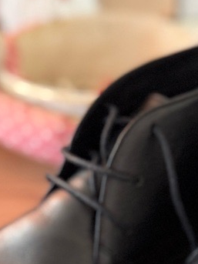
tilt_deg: -42.4
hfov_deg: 20.7
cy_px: 270
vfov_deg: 26.2
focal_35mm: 70
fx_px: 534
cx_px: 163
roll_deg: -1.5
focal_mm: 6.76
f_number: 1.78
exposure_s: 1/60
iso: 640
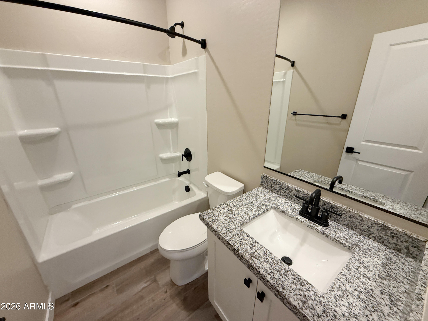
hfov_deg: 102.1
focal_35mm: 14
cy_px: 160
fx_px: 173
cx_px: 214
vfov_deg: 85.7
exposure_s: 1/120
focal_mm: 2.22
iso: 320
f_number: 2.2
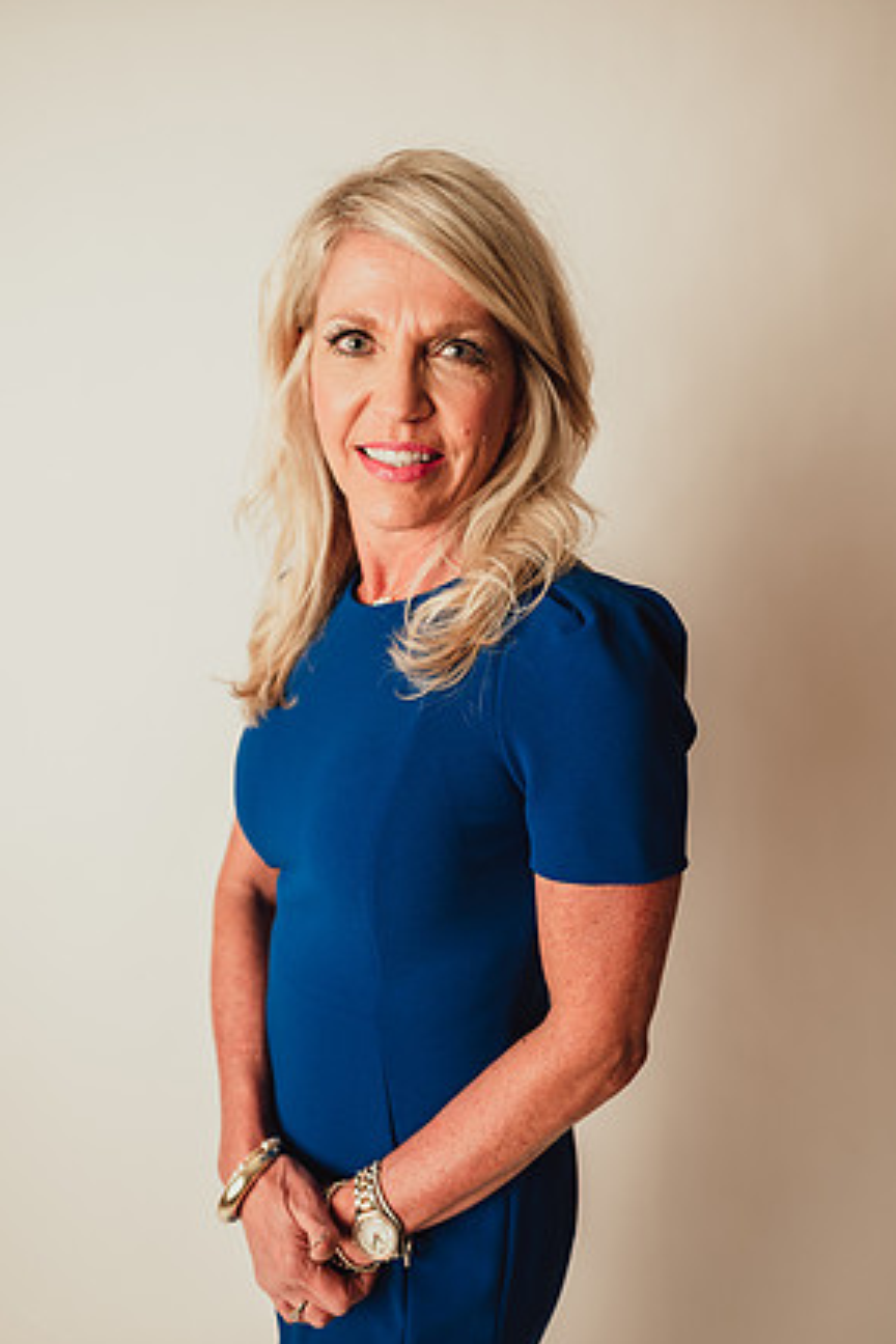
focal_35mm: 25
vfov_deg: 71.5
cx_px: 439
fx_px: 933
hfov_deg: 51.3
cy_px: 660
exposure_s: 1/160
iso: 125
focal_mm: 24
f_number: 2.8
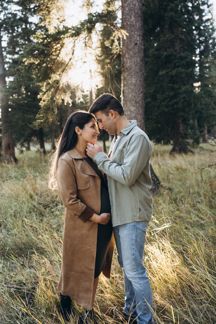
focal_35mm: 35
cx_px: 108
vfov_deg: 54.4
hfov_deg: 37.9
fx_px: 315
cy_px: 162
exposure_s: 1/320
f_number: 2.5
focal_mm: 35
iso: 250
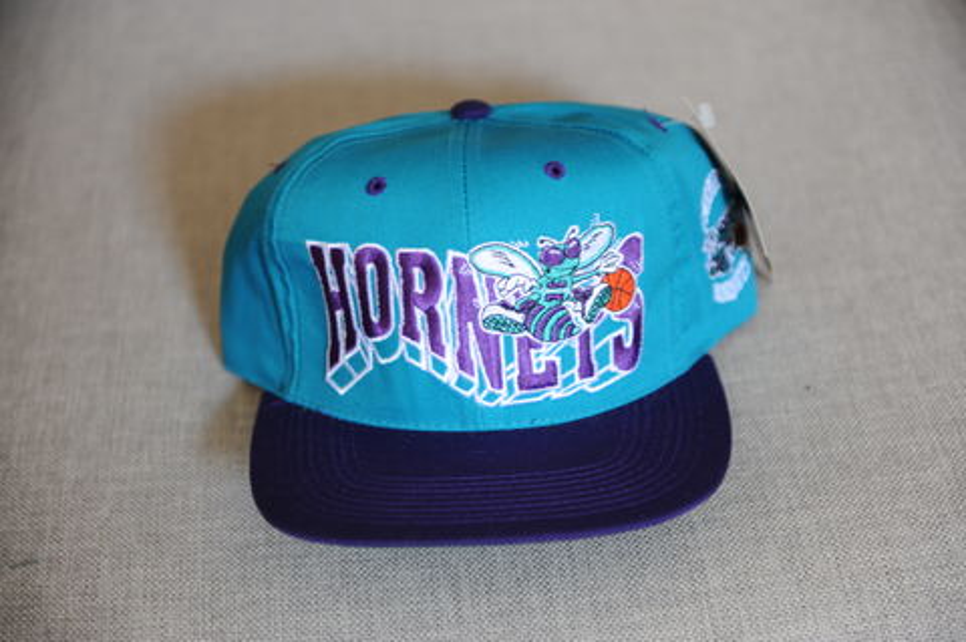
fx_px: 1876
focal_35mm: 70
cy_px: 321
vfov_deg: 19.4
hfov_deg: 28.9
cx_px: 483
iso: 200
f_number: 2.8
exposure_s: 1/10
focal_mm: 70
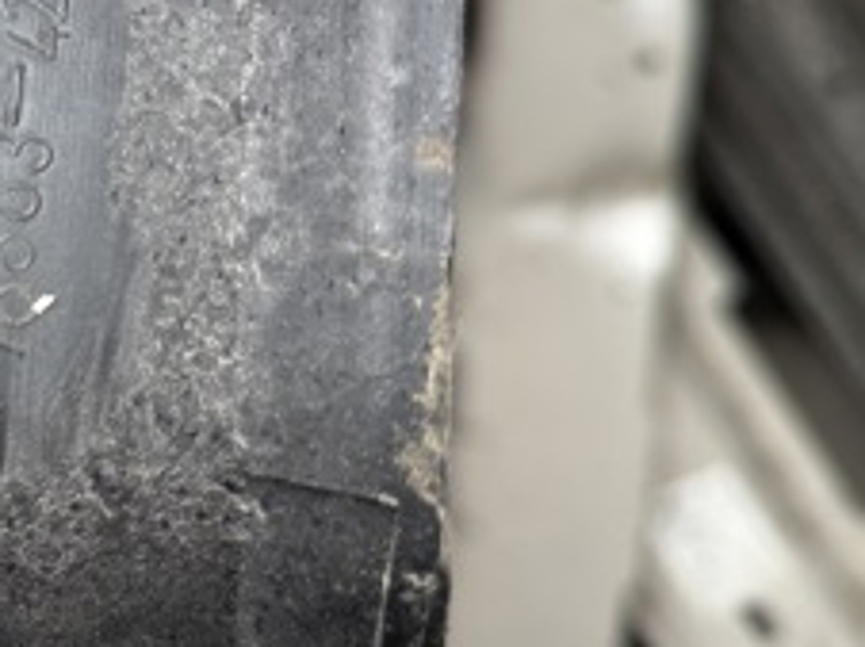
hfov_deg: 24.8
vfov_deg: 21.3
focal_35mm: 68
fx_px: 1697
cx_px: -268
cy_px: 115
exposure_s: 1/79
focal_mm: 6.76
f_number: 1.78
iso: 200
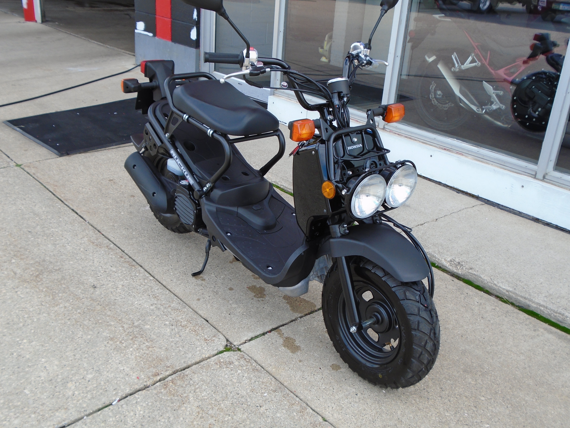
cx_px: 285
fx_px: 593
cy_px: 214
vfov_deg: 39.7
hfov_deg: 51.4
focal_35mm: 36
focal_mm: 6.4
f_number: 3.8
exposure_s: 1/160
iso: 100
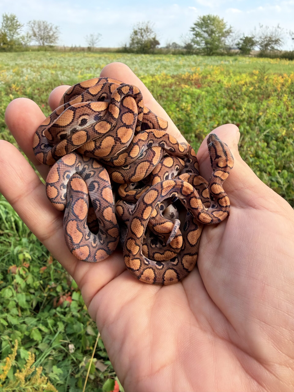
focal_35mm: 24
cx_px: 147
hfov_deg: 56.8
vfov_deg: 71.6
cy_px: 196
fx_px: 272
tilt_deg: -23.5
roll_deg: -1.5
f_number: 2.2
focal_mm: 2.22
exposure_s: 1/507
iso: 50
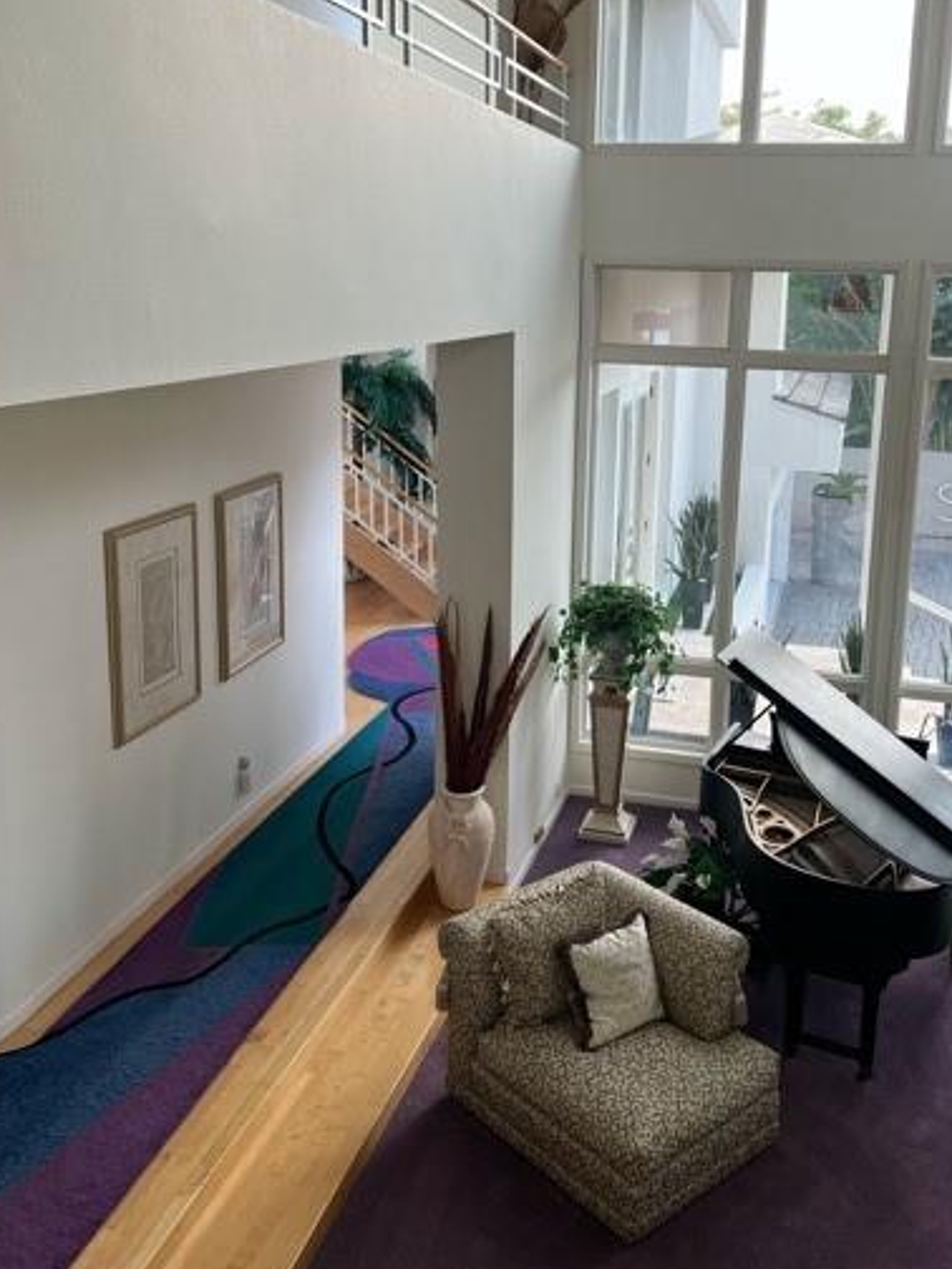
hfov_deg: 42.7
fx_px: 1210
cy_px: 501
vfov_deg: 54.9
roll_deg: -1.5
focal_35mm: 33
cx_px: 569
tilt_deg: -10.7
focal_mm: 5.7
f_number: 1.5
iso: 40
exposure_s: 1/121
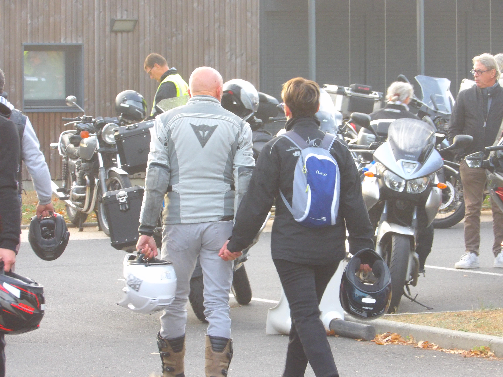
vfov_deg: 6.7
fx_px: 3226
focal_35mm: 222
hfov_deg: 8.9
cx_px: 252
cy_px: 188
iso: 267
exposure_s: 1/50
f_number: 4.5
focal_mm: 39.8
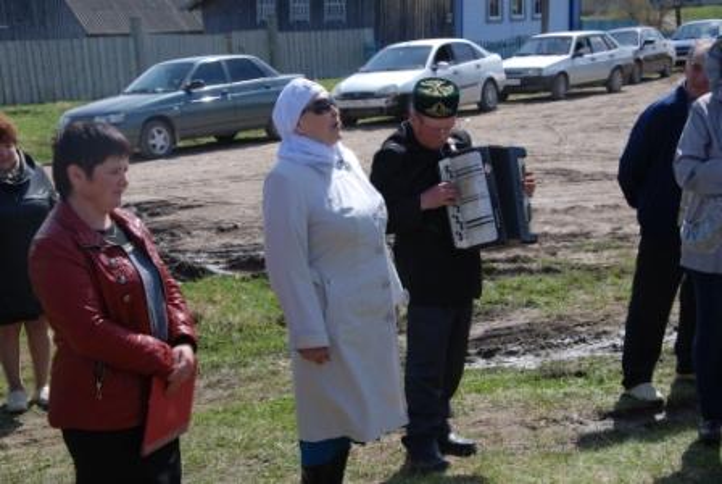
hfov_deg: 33.4
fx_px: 1205
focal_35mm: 60
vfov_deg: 22.7
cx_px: 361
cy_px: 242
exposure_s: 1/200
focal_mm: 40
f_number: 7.1
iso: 100
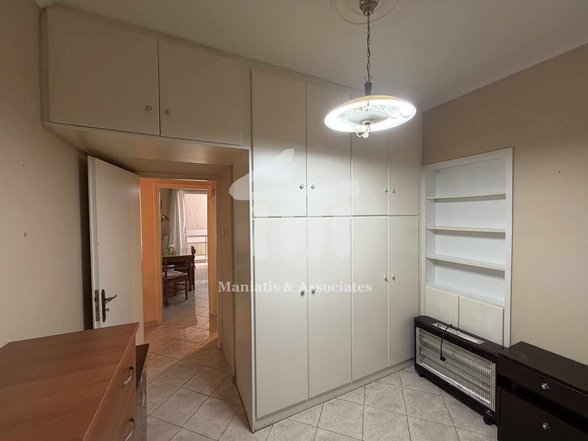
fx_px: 238
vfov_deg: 85.7
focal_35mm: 14
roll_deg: +0.7
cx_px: 294
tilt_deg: -1.7
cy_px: 220
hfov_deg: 102.1
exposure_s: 1/100
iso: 320
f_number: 2.2
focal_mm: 2.22
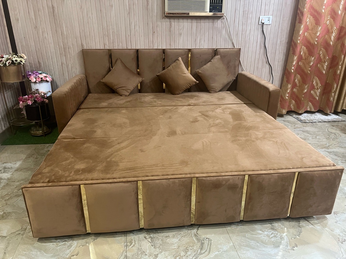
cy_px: 130
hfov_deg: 67.3
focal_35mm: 26
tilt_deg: -23.9
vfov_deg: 53.1
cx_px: 173
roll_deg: -0.7
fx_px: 260
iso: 500
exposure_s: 1/50
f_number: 1.5
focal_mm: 5.7
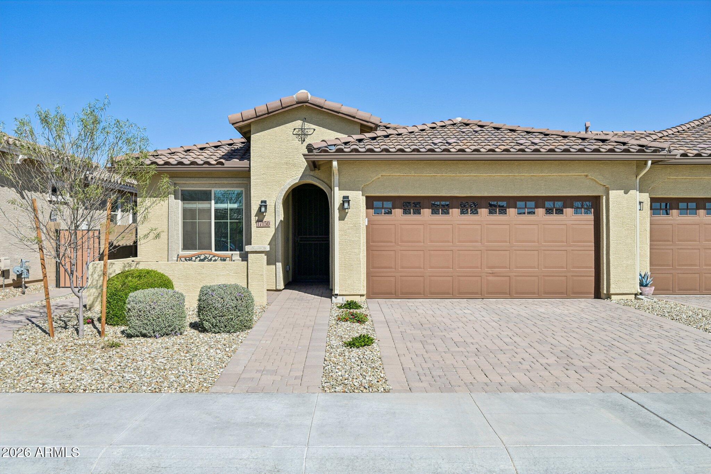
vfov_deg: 43.6
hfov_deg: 61.9
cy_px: 237
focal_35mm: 30
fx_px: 592
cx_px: 356
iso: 100
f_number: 8
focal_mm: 30
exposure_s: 1/800
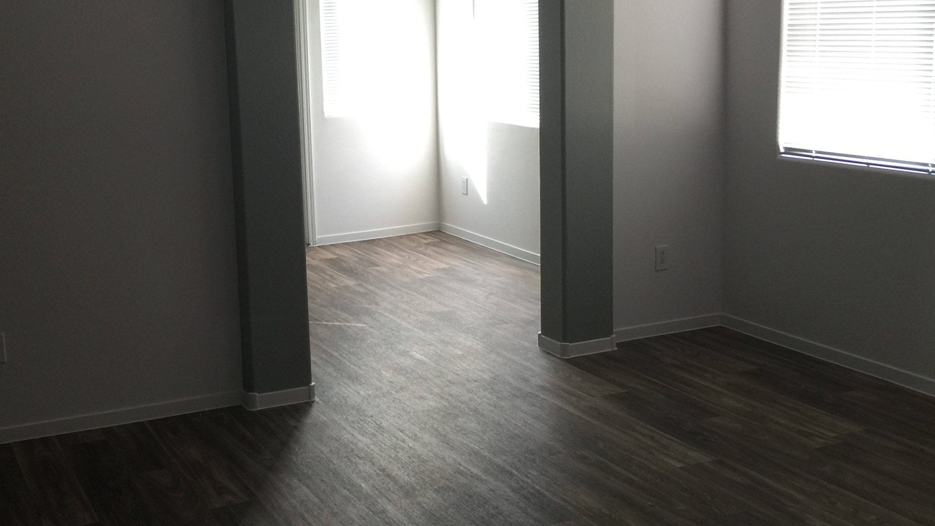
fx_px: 1140
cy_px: 232
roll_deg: +1.2
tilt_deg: -11.7
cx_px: 321
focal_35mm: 46
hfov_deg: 44.0
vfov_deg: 25.9
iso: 32
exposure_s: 1/15
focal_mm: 4.15
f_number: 2.2
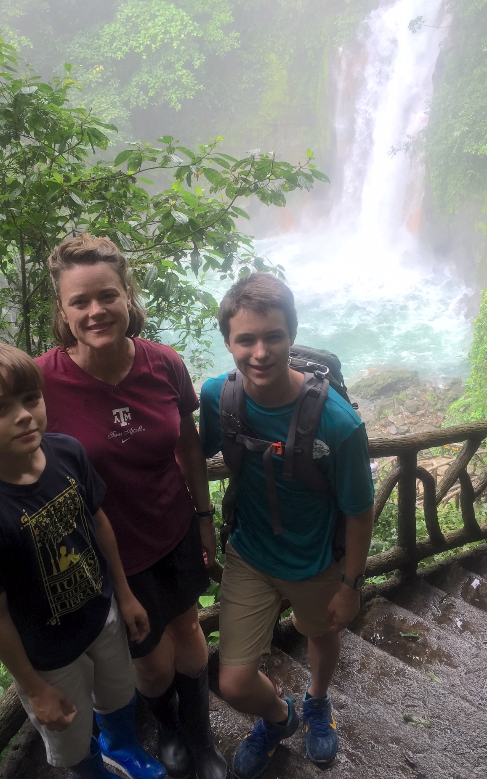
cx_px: 210
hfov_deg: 37.2
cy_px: 394
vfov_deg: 56.7
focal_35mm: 34
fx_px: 722
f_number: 2.2
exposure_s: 1/60
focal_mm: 4.15
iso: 32
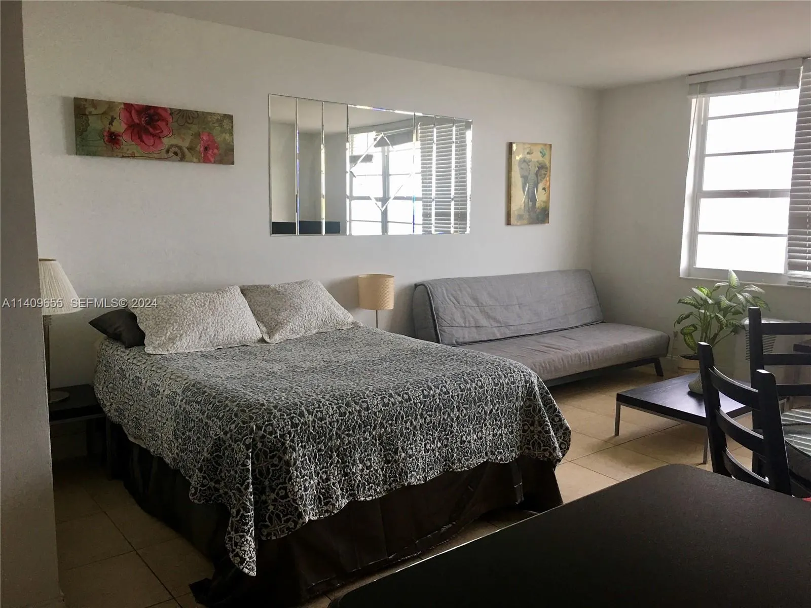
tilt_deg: -7.7
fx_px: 679
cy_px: 304
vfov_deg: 48.2
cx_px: 406
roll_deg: -0.2
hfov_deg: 61.7
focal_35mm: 29
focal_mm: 4.15
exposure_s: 1/30
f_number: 2.2
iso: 32
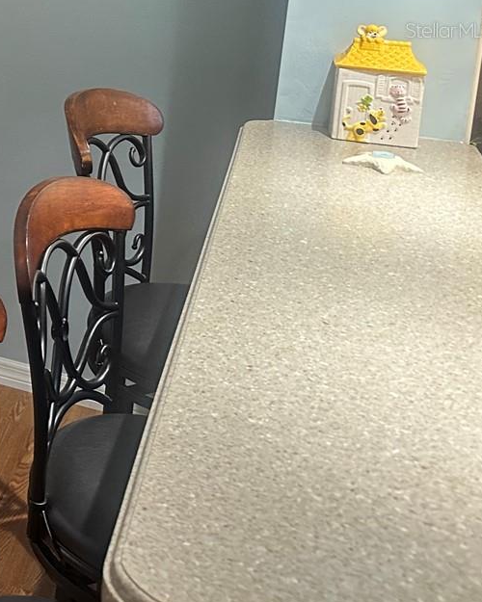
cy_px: 30
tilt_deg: -8.7
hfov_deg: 20.9
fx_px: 1070
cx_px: -275
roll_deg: -3.7
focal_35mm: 60
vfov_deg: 29.8
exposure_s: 1/60
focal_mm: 6.86
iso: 400
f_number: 1.78
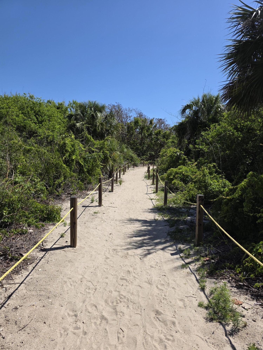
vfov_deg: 73.9
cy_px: 175
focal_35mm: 23
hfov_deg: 58.9
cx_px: 132
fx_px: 233
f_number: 1.7
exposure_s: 1/7944
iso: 80
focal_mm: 6.3
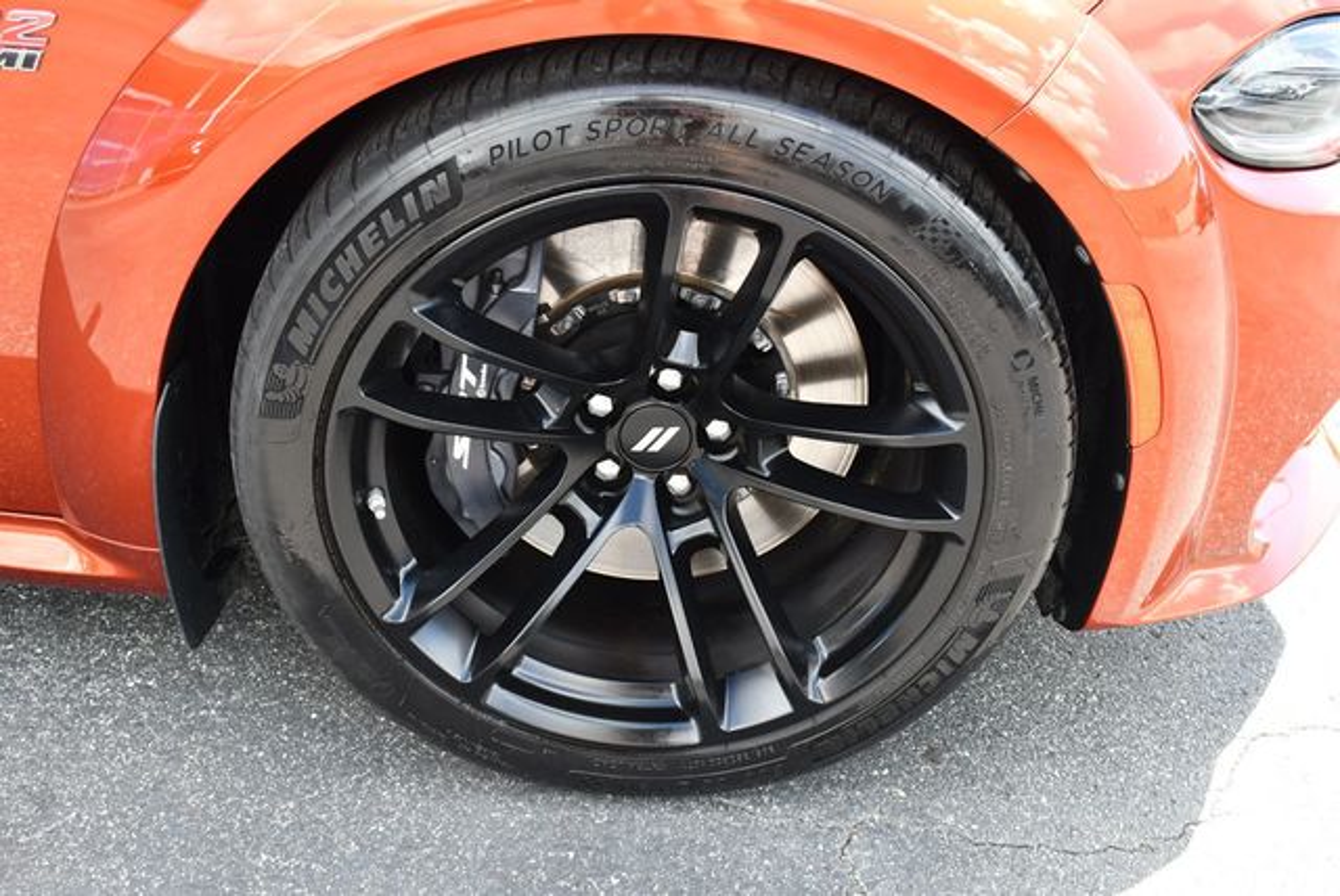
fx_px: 1341
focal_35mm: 36
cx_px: 670
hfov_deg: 53.1
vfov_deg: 36.9
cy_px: 448
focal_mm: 18
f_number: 4.5
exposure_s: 1/250
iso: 400
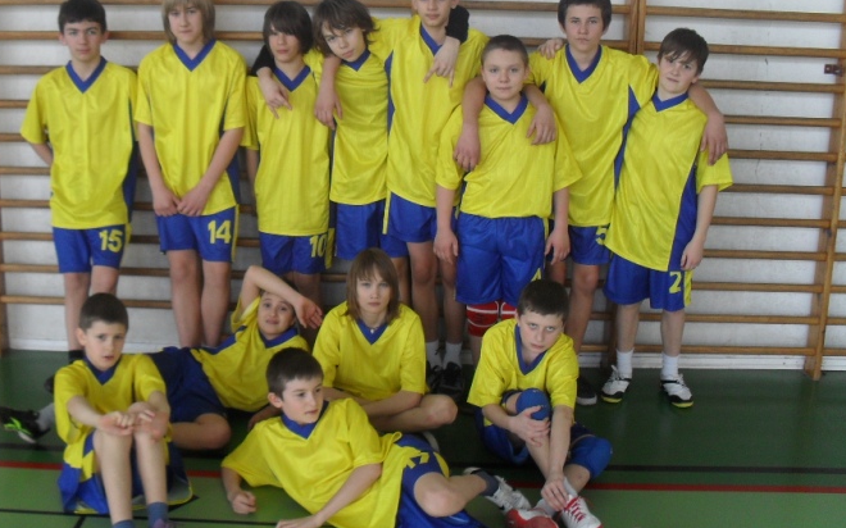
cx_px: 370
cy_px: 237
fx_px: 1037
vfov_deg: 28.5
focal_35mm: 45
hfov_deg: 44.3
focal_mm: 6.3
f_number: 3.2
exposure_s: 1/90
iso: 100
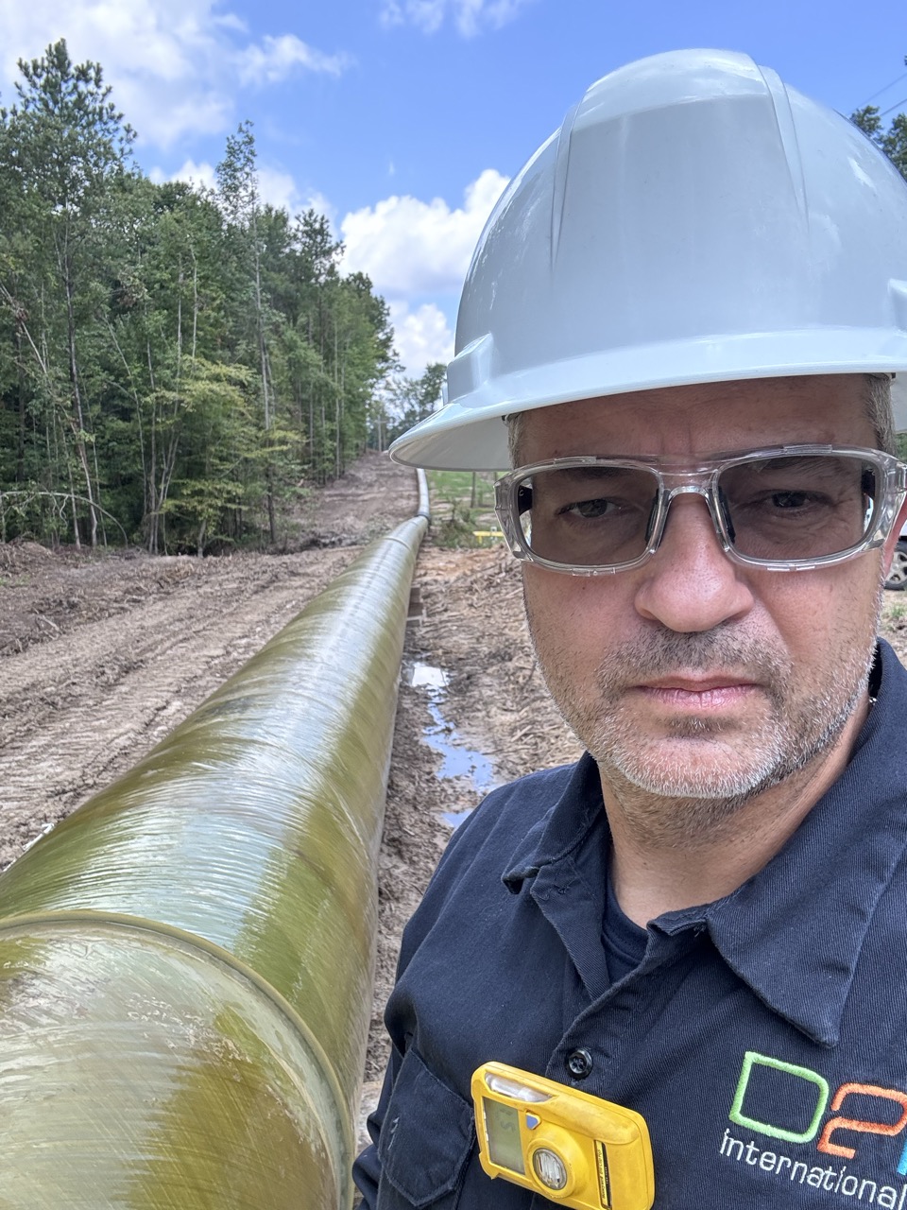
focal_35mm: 30
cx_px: 454
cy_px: 605
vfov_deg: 60.0
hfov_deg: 46.8
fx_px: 1048
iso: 25
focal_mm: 2.69
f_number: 1.9
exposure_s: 1/185
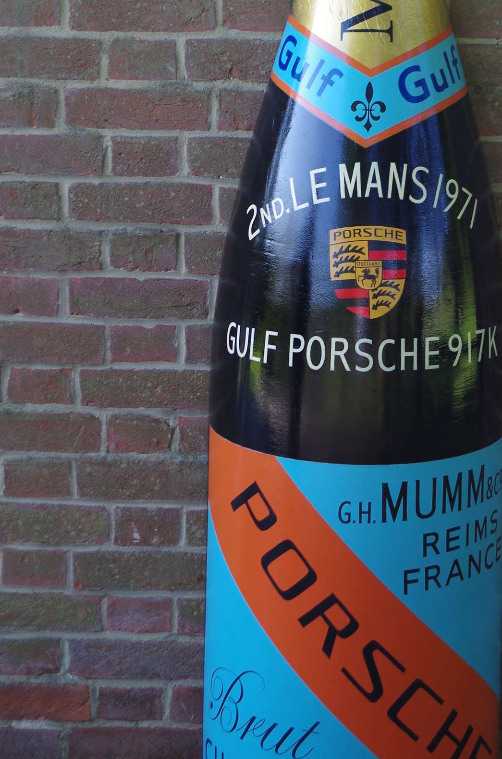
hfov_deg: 15.4
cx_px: 343
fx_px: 1850
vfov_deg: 23.0
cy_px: 199
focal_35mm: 88
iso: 100
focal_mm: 30.63
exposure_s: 1/80
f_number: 4
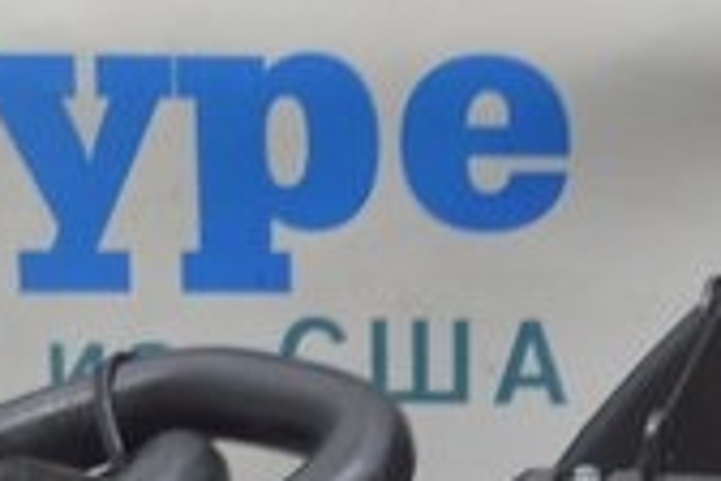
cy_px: 754
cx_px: 622
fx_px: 4206
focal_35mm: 210
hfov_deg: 9.8
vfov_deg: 6.4
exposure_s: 1/20
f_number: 5.6
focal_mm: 23
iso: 400
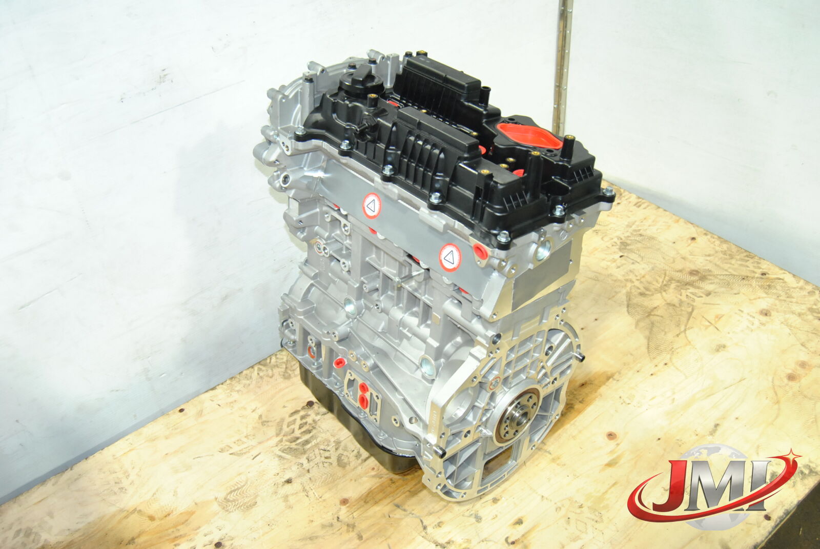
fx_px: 787
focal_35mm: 34
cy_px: 274
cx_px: 410
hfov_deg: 55.1
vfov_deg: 38.5
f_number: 5
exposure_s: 1/100
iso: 800
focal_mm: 23
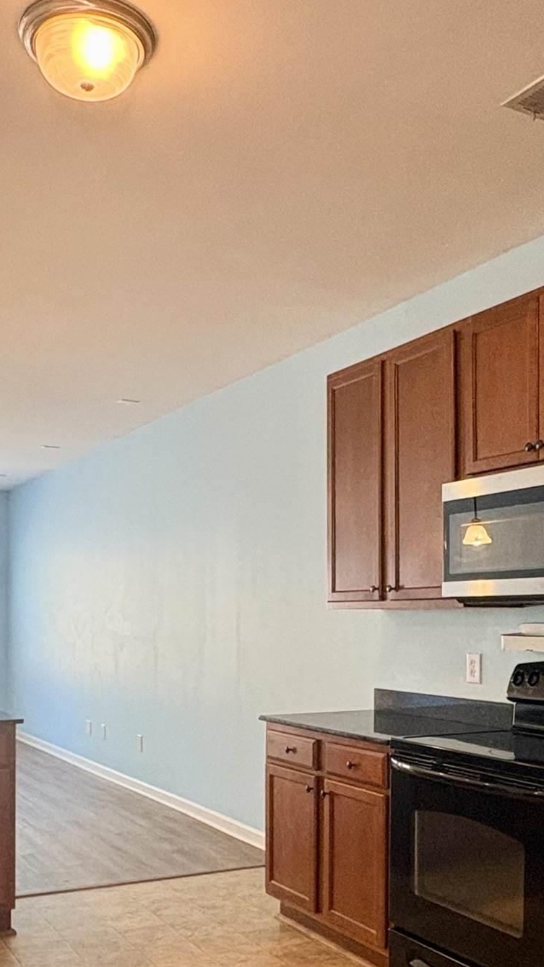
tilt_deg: +0.3
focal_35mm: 35
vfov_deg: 55.8
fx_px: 897
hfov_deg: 33.7
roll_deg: +0.1
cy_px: 619
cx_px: 234
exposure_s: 1/60
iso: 200
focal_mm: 2.22
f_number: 2.2
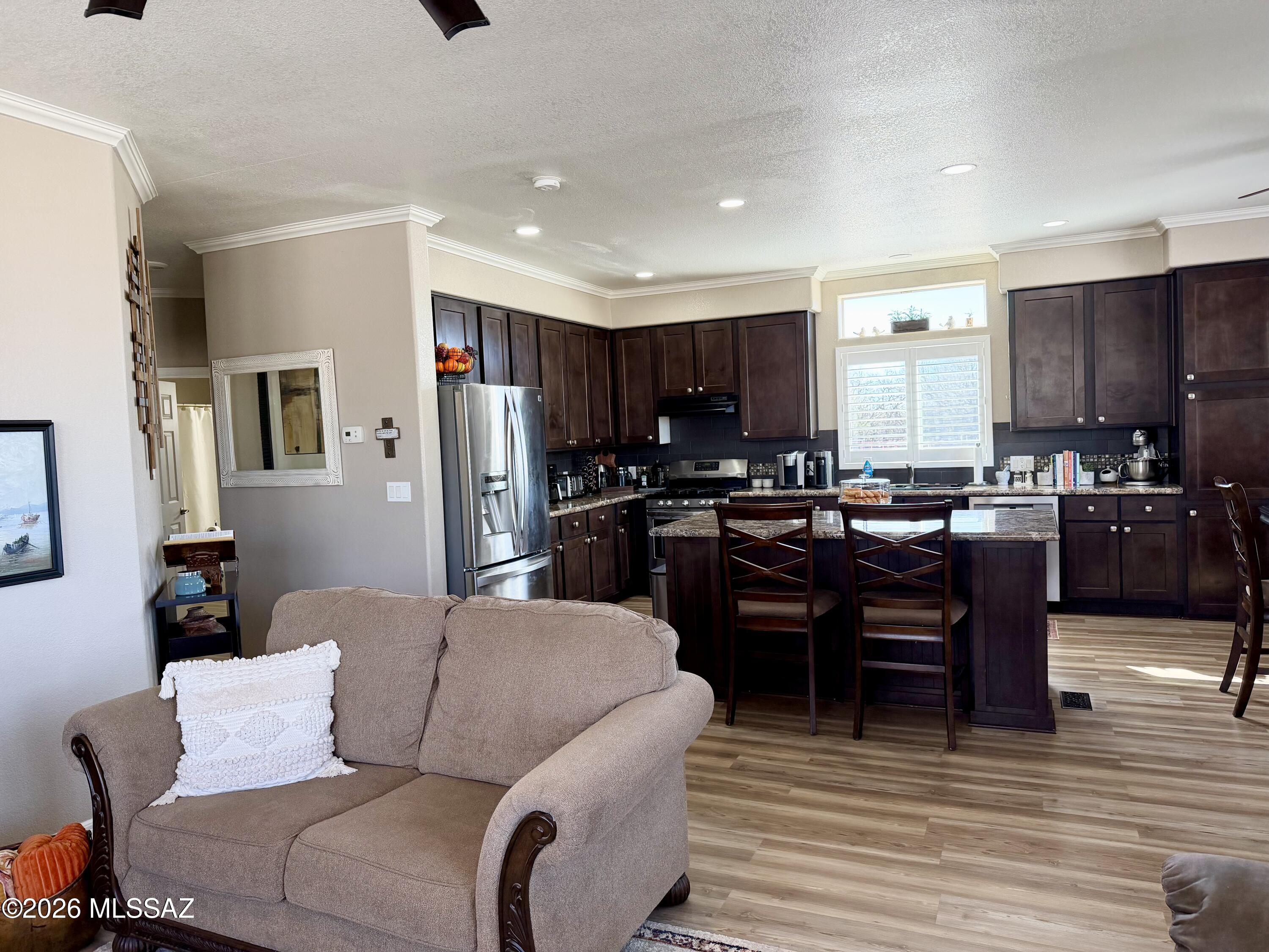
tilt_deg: -3.1
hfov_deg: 71.6
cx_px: 634
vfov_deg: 56.8
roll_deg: +3.1
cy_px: 476
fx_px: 880
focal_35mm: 24
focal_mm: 6.76
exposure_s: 1/185
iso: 200
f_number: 1.78
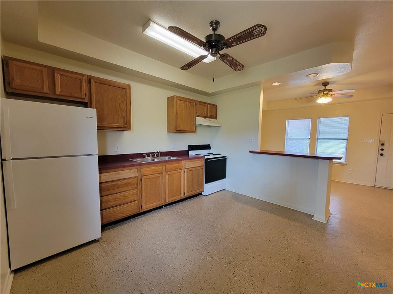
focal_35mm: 13
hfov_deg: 106.2
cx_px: 196
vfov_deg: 89.9
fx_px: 148
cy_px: 147
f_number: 2.2
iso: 250
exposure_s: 1/60
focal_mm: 2.2
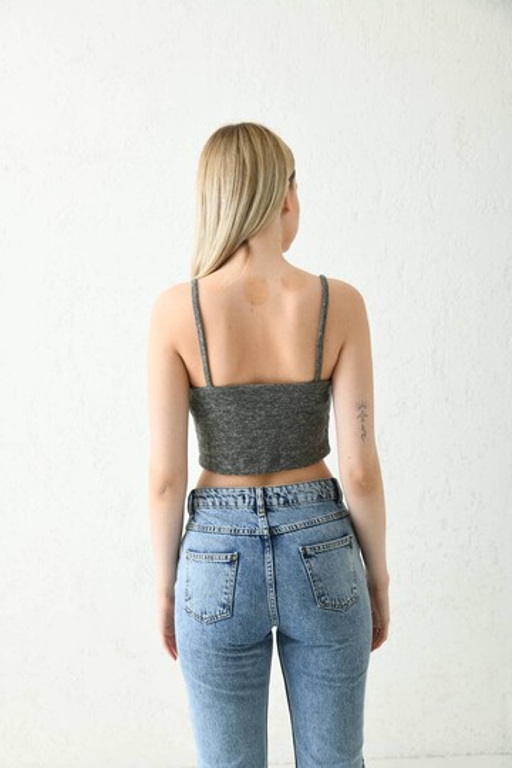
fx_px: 981
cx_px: 256
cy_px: 384
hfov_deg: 29.2
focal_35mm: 46
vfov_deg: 42.7
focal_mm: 46
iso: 100
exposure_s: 1/160
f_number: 5.6
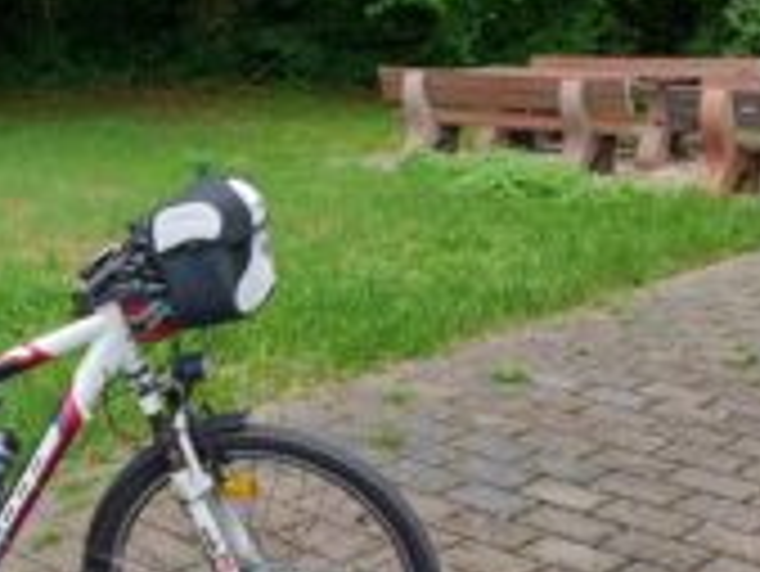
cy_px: 225
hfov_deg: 31.3
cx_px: 94
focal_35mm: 59
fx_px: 1296
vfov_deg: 24.8
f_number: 1.7
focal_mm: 4.25
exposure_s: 1/127
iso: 100
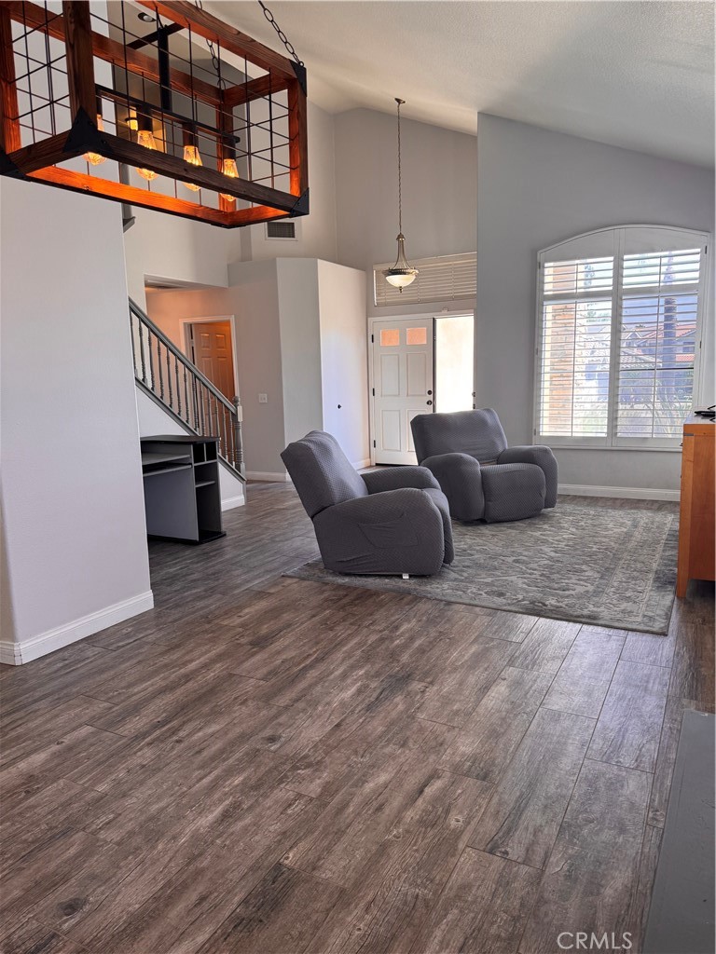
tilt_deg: -9.1
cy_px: 477
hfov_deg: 56.8
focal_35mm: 24
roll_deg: +2.2
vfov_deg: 71.6
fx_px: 662
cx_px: 358
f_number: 1.78
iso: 100
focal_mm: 6.76
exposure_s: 1/159
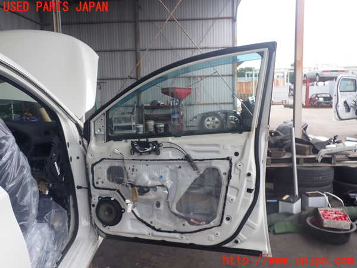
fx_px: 309
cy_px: 134
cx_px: 178
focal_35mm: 30
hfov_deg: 60.0
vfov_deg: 46.8
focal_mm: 5.4
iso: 100
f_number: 3.2
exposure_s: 1/125
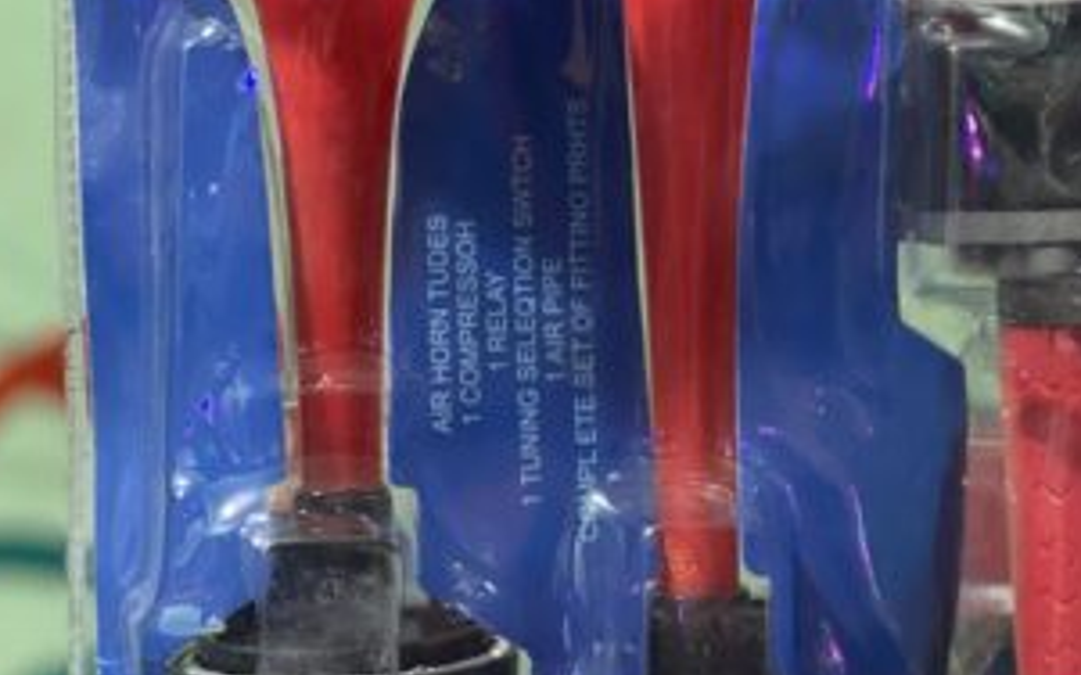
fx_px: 3240
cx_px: 973
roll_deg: +0.6
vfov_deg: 11.9
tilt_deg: -13.9
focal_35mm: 110
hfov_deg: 18.6
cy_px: 259
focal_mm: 6
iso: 250
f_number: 2
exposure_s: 1/33
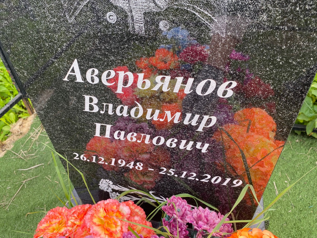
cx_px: 158
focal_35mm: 26
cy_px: 119
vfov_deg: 53.1
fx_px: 238
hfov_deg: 67.3
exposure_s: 1/122
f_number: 1.8
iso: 32
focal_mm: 4.25
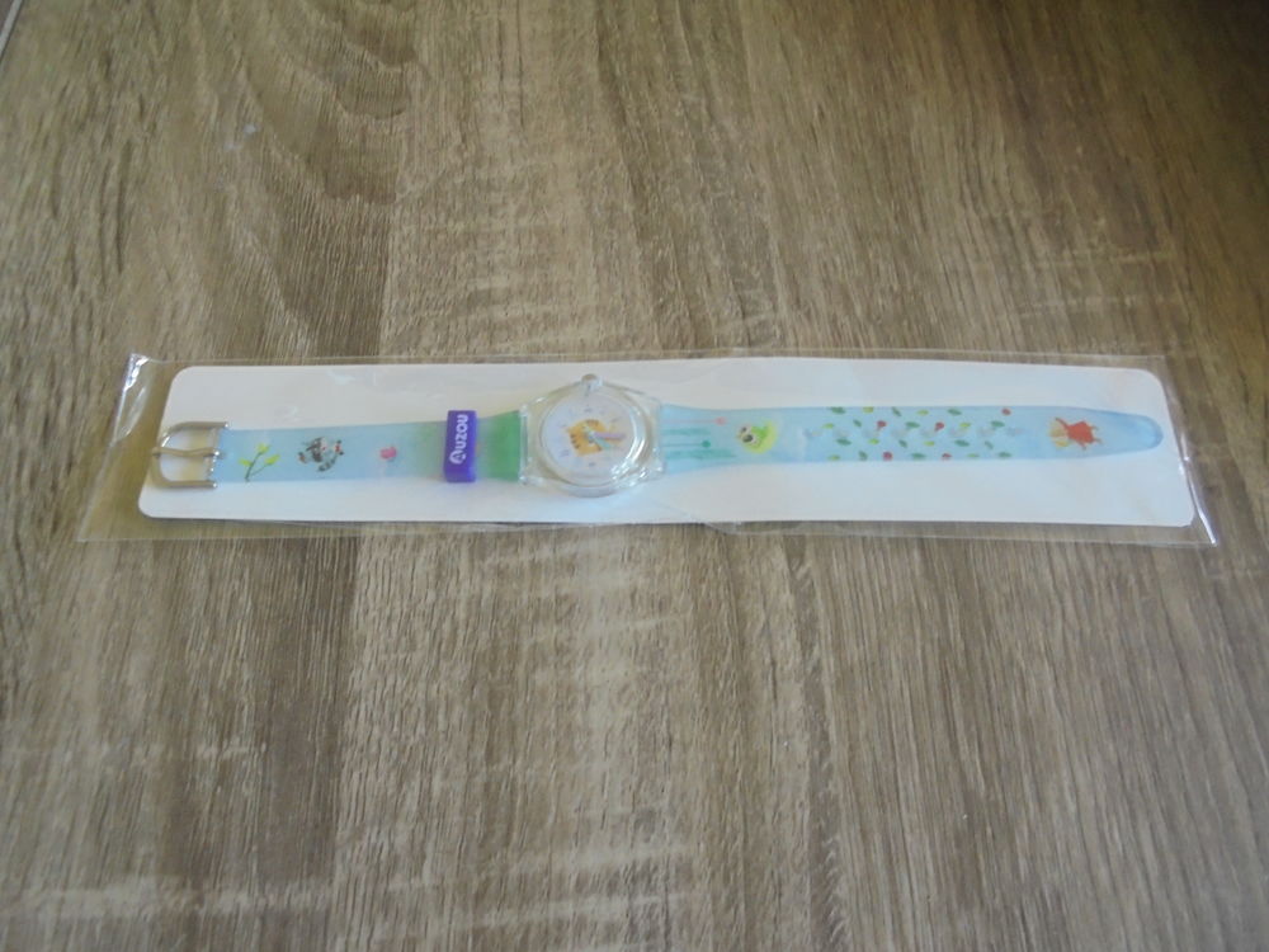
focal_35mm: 26
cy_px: 476
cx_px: 634
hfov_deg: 67.3
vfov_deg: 53.1
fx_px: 953
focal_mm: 4.6
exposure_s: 1/30
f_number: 3.5
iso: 320
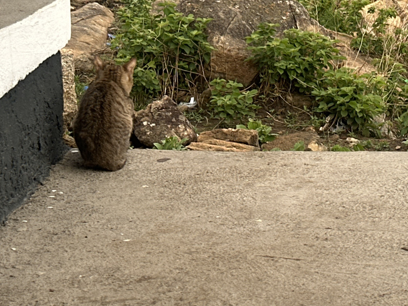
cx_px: 478
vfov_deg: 12.6
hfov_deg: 16.3
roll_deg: +0.4
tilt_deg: -7.0
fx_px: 1367
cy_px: -14
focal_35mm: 116
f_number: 1.78
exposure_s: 1/170
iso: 50
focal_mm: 6.86
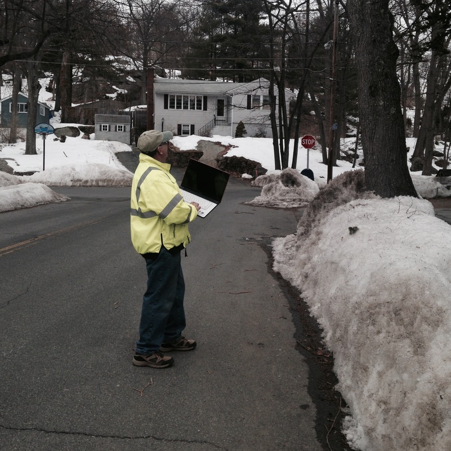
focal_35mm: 39
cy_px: 181
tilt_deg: -1.5
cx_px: 226
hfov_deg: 42.8
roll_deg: -1.5
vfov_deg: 42.6
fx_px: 575
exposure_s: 1/1022
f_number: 2.4
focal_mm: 4.12
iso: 50
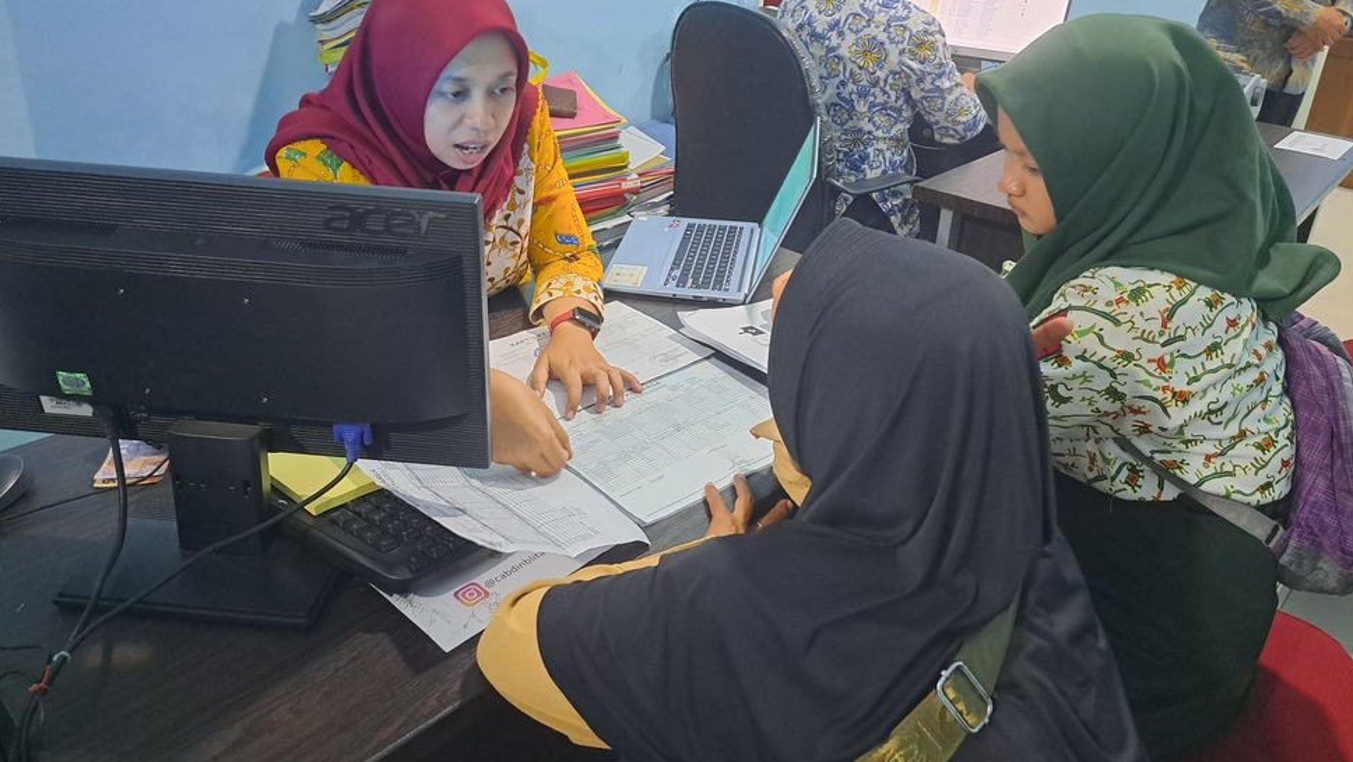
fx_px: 969
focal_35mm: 27
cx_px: 663
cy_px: 266
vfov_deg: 42.4
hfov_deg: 69.8
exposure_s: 1/20
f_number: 1.8
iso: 640
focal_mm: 5.23
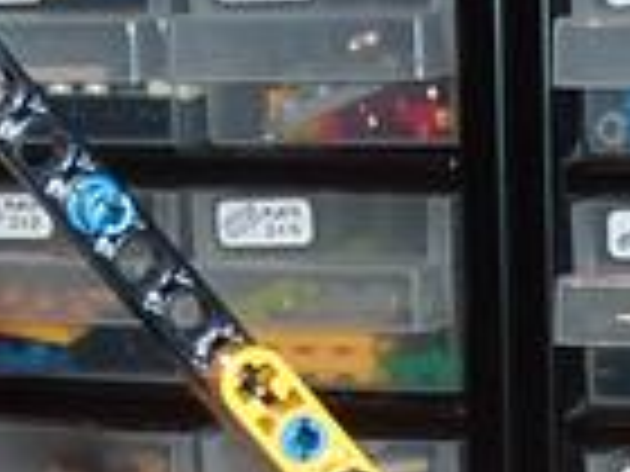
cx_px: 356
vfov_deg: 6.0
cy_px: 1236
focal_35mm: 234
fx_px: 4259
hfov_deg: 8.5
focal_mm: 5.3
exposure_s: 1/30
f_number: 3.5
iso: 100
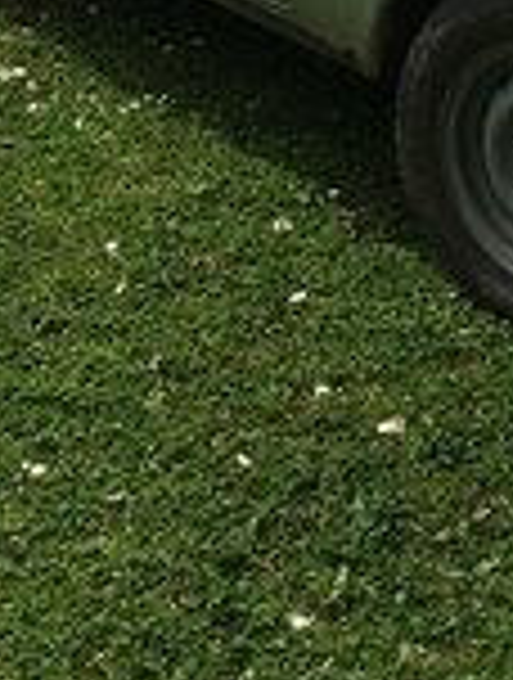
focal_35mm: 95
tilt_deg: -17.0
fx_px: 1869
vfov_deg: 19.1
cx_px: 306
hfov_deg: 15.6
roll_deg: -1.0
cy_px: -198
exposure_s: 1/2160
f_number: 2.2
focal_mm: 4.15
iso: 32
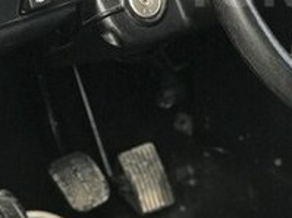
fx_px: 1593
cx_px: 333
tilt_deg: -23.0
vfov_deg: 7.8
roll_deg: -3.4
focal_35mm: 189
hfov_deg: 10.3
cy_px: -15
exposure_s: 1/100
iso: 125
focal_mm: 6.6
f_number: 2.8
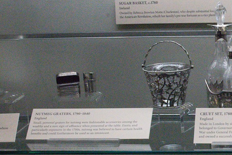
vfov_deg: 13.8
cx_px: 334
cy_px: 142
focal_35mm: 98
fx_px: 632
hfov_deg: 18.7
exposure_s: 1/80
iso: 10000
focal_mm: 28
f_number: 22
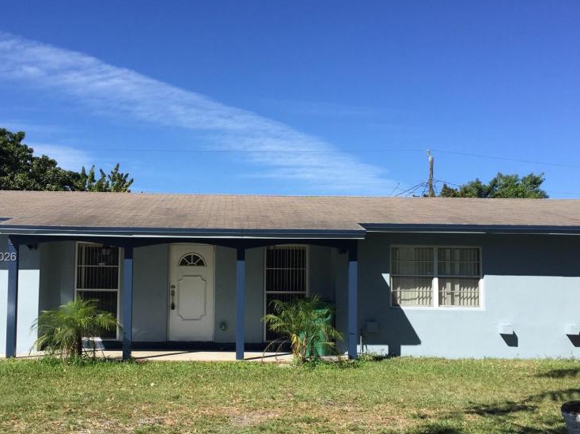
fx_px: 636
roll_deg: -0.7
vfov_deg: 37.6
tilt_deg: +3.0
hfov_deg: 48.8
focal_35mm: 38
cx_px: 248
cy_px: 258
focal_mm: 4.15
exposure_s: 1/1799
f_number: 2.2
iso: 32
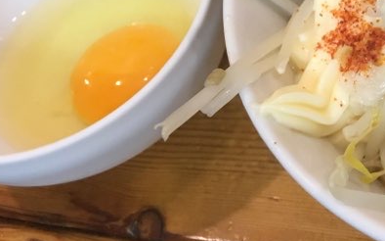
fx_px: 818
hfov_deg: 24.0
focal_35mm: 78
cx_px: 465
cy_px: -45
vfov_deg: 16.1
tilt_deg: -52.4
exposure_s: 1/15
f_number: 2.2
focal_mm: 4.15
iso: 50
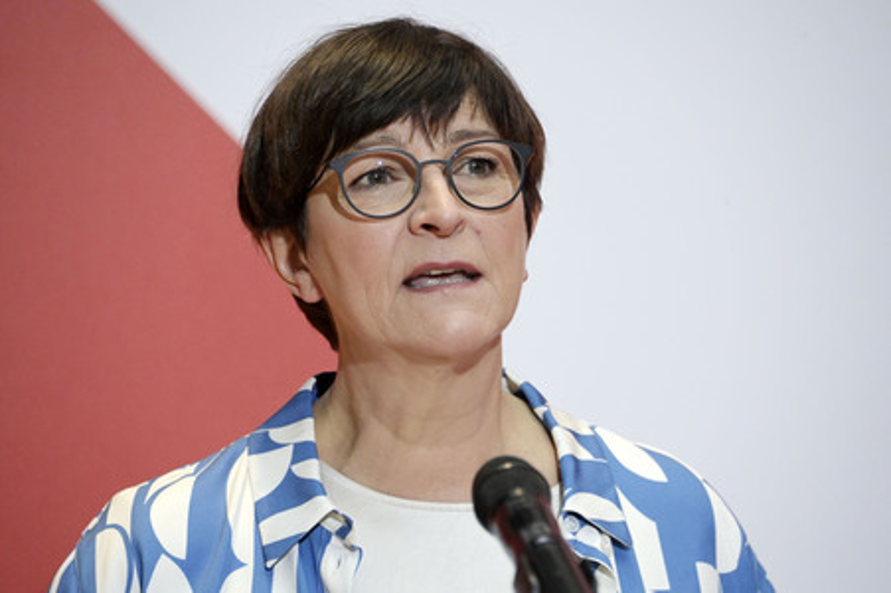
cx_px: 446
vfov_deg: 4.6
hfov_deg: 6.9
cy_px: 296
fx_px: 7419
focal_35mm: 300
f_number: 5.6
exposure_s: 1/800
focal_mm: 300
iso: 6400
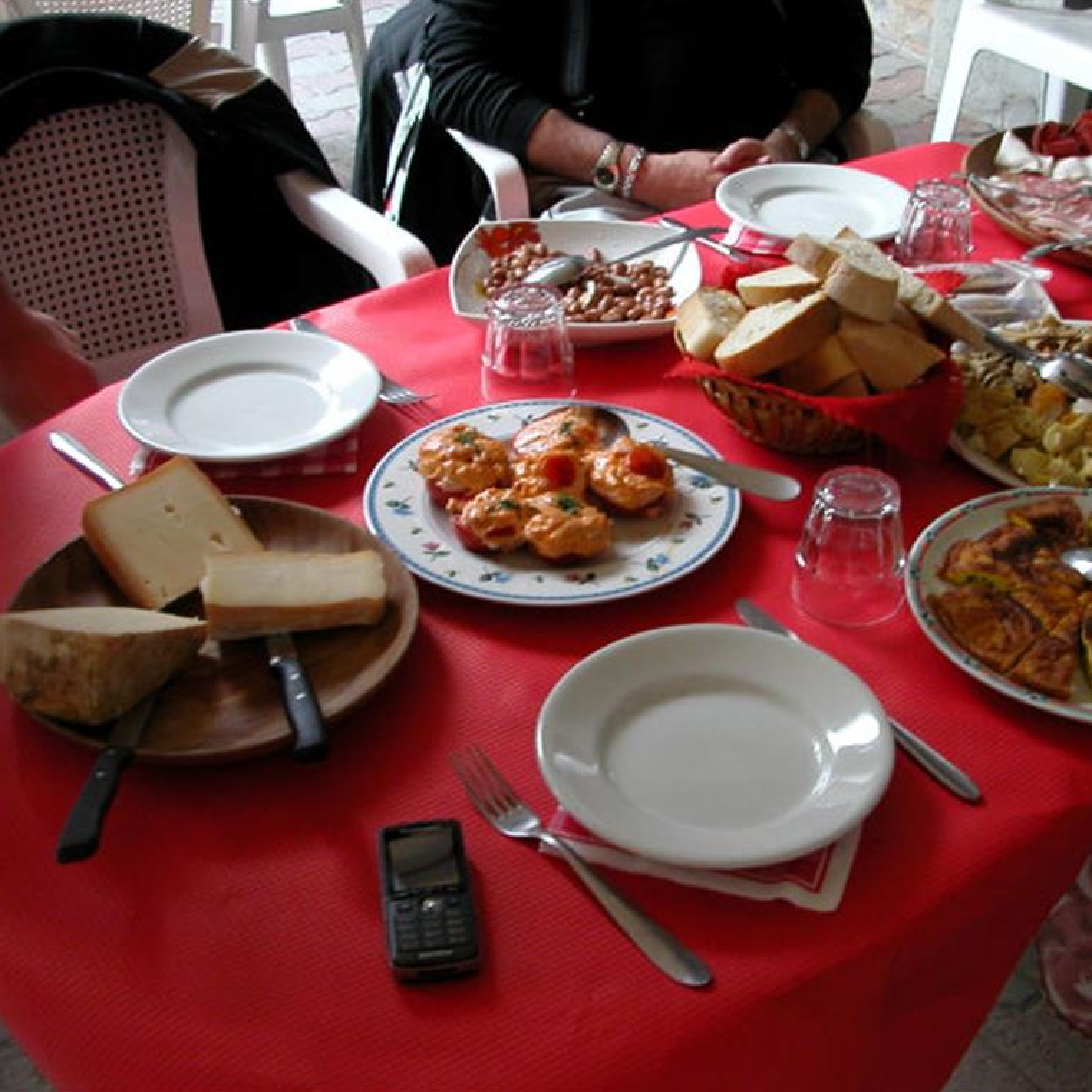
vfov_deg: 38.3
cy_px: 544
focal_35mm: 44
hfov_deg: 37.9
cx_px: 730
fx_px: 1570
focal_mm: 5.6
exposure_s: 1/43
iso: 100
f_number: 2.7
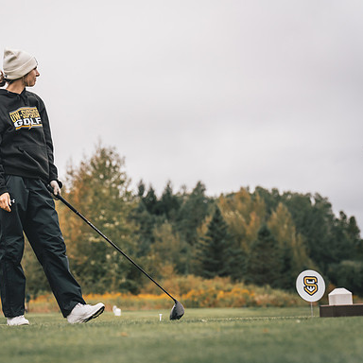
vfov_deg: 15.4
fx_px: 1341
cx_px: 98
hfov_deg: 15.4
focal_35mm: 113
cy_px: 182
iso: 800
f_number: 3.5
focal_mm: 88
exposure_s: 1/3200
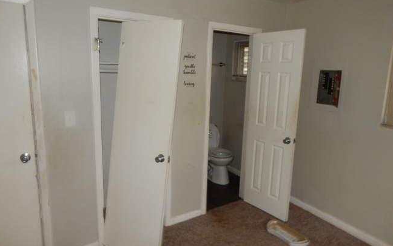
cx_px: 196
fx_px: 257
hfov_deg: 74.8
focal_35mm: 24
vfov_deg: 51.1
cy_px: 117
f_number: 3
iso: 200
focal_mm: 4
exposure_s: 1/30
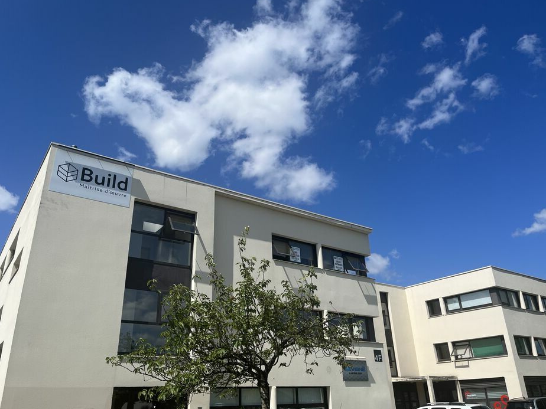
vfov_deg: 51.4
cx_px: 265
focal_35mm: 27
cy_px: 207
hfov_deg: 65.3
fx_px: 426
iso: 50
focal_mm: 5.1
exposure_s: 1/5848
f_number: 1.6
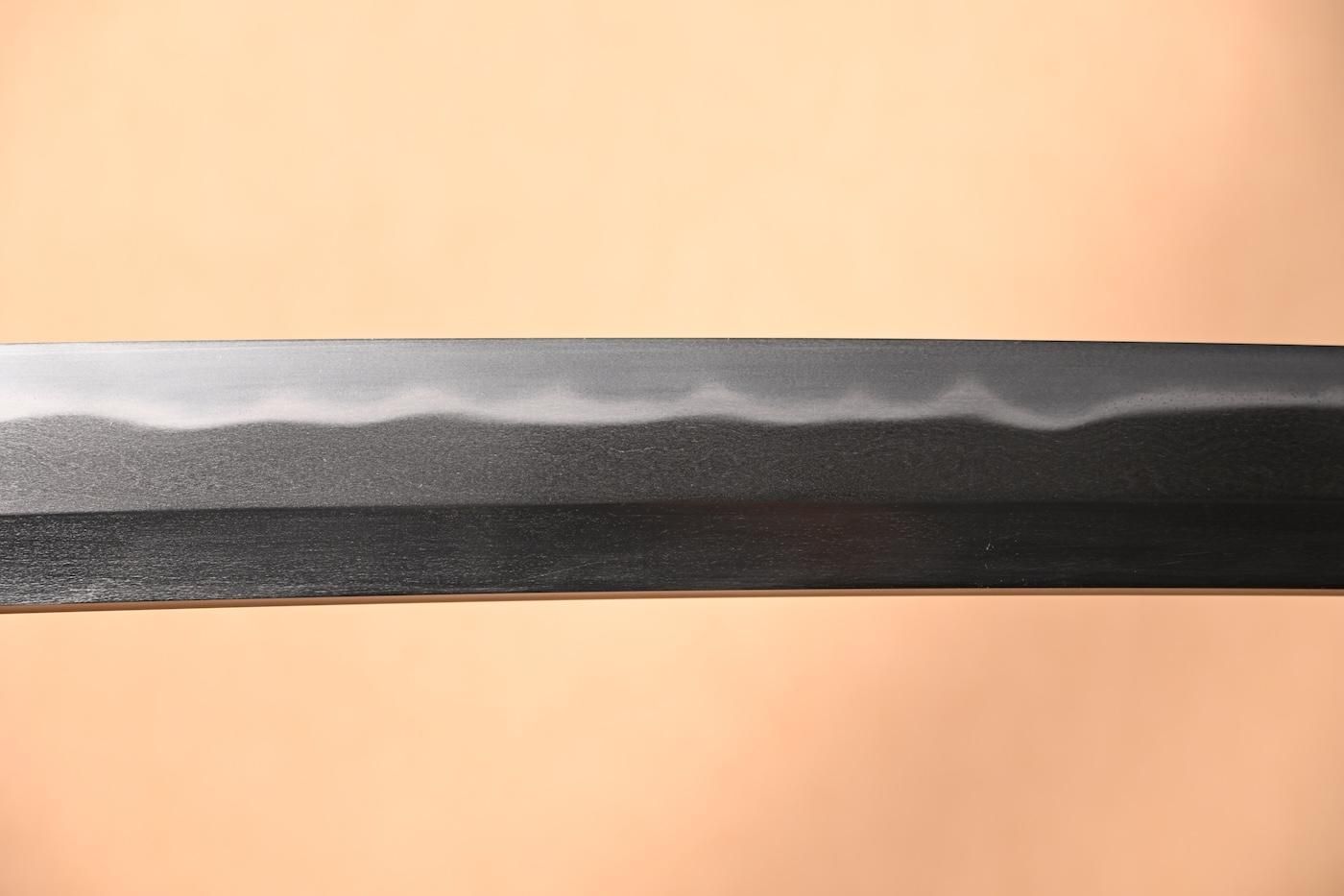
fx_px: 3695
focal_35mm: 99
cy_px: 448
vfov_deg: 13.8
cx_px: 672
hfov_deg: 20.6
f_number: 5
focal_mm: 66
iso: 100
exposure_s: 1/2
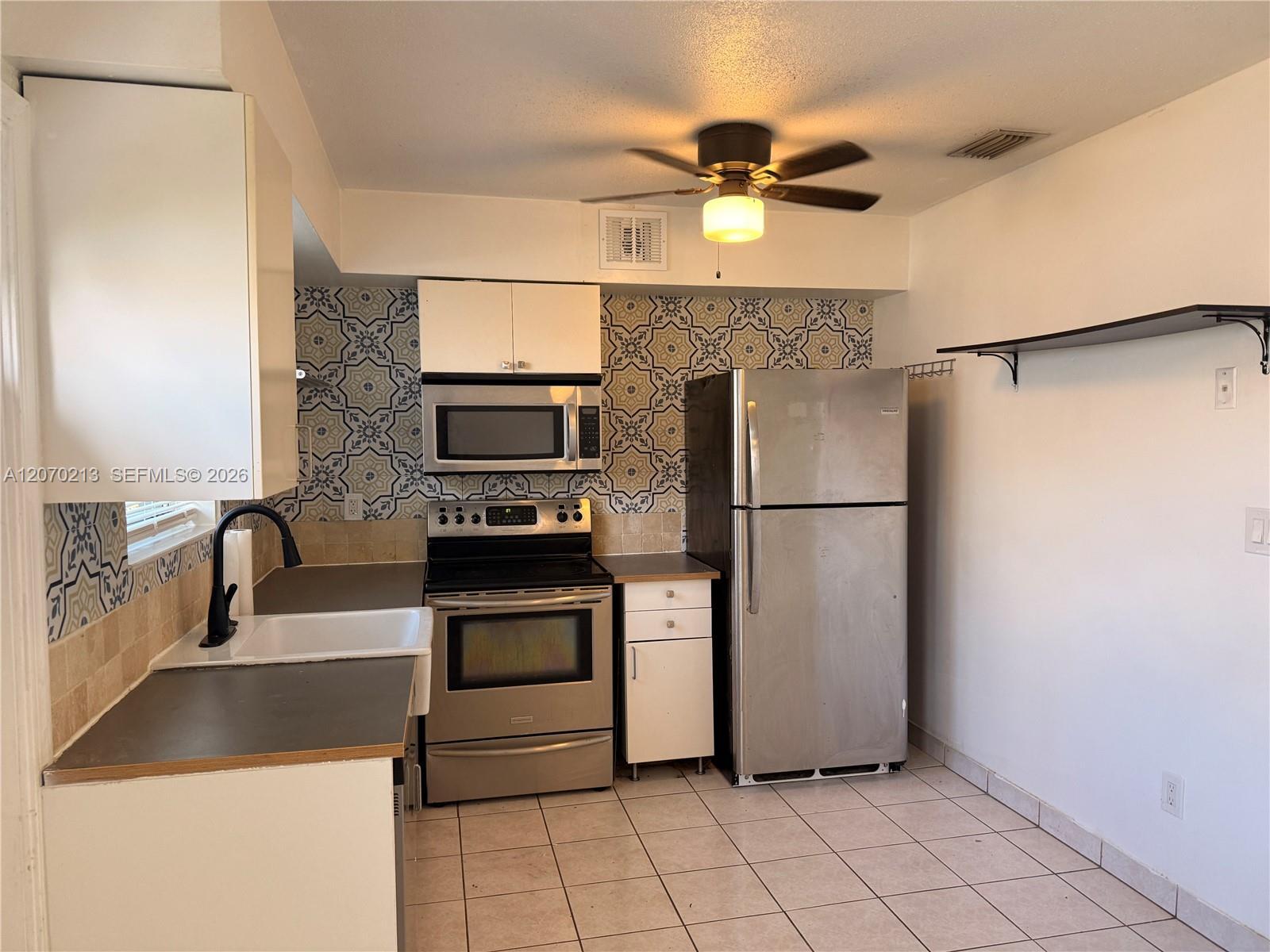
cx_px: 635
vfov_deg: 56.8
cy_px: 476
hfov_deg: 71.6
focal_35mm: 24
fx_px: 881
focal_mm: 6.76
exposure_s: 1/120
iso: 200
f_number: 1.78
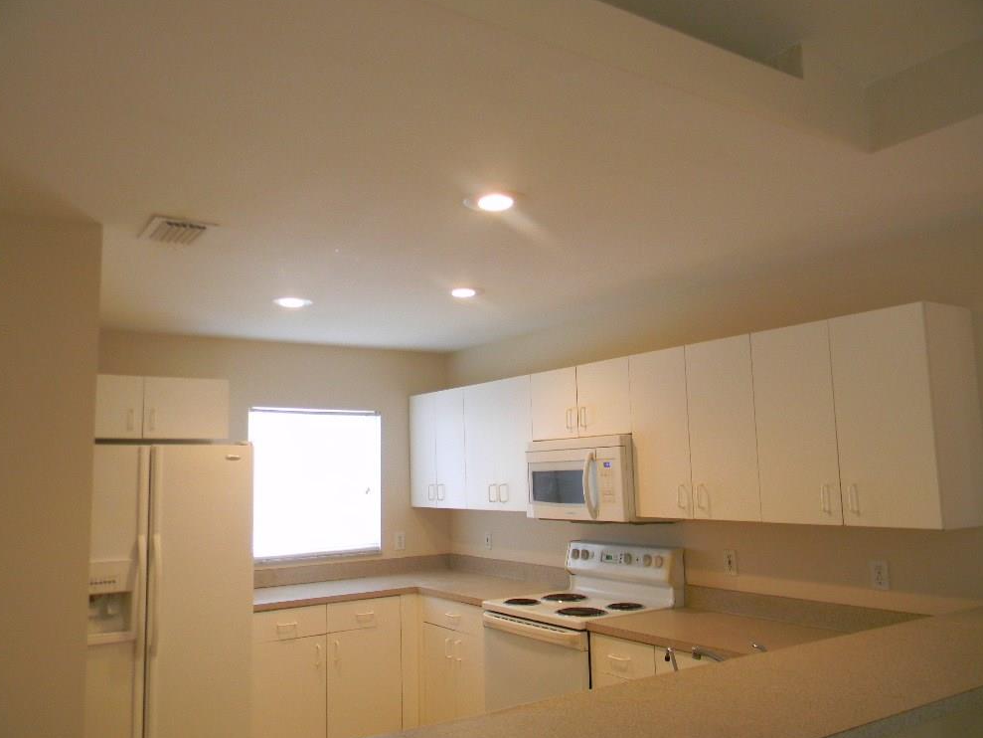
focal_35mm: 29
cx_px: 485
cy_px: 375
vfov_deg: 48.2
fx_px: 824
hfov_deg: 61.7
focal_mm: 5
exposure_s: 1/30
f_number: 3.5
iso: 226
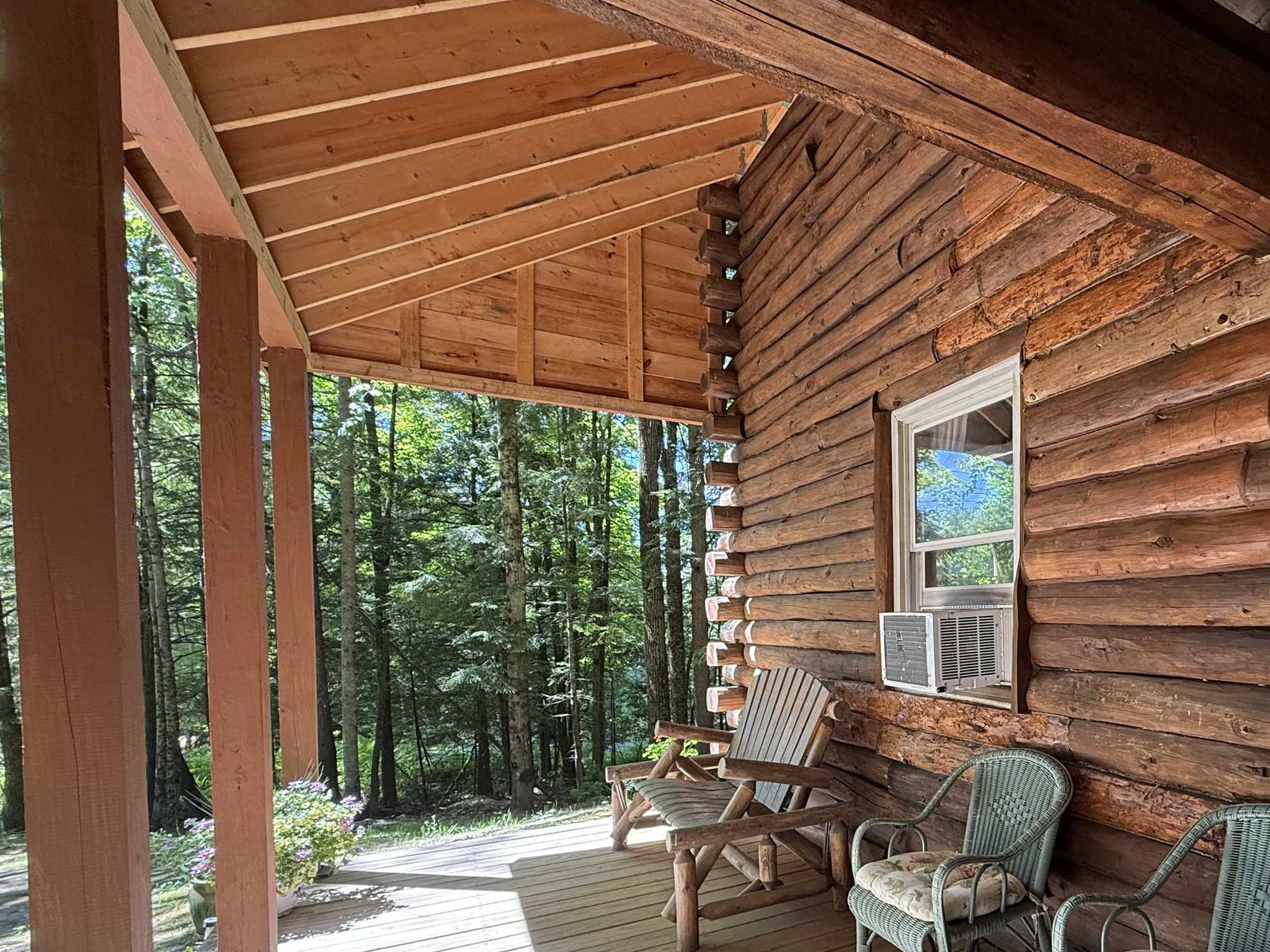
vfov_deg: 62.1
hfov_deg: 74.3
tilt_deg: -1.3
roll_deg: +1.3
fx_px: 770
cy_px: 621
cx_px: 925
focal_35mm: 21
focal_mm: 2.22
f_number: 2.2
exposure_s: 1/99
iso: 125
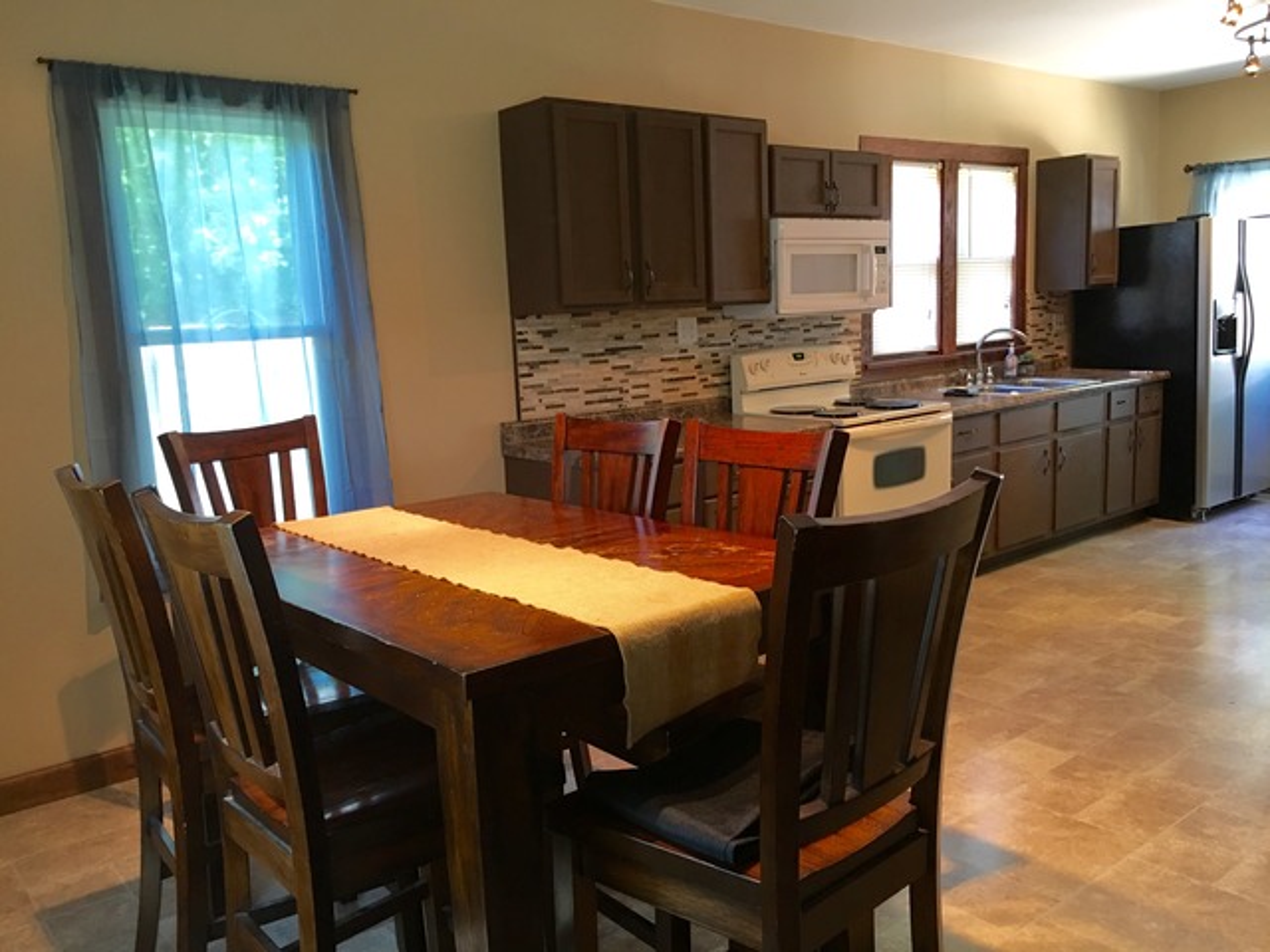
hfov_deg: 61.7
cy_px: 476
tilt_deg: -7.0
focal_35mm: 29
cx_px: 635
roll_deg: +2.7
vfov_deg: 48.2
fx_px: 1064
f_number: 2.2
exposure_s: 1/15
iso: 50
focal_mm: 4.15
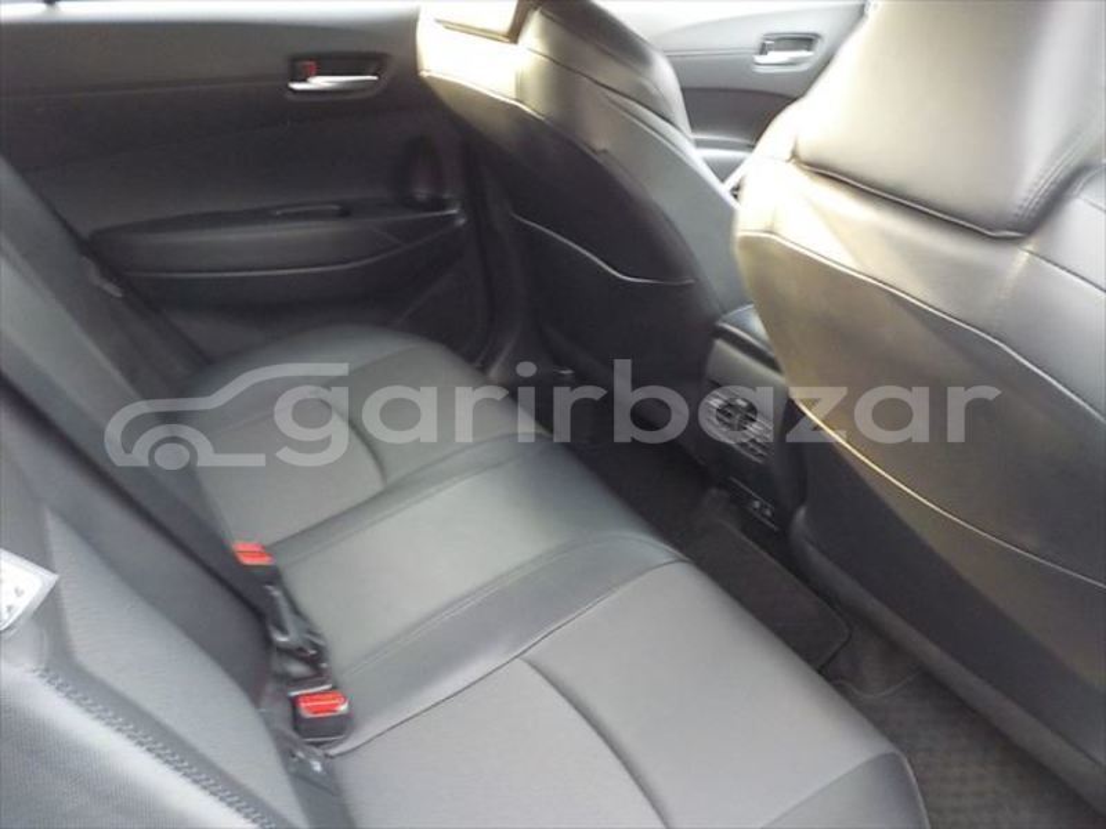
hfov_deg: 60.0
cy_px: 414
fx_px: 959
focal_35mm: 30
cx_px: 553
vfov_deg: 46.8
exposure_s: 1/13
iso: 400
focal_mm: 4.1
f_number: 3.3
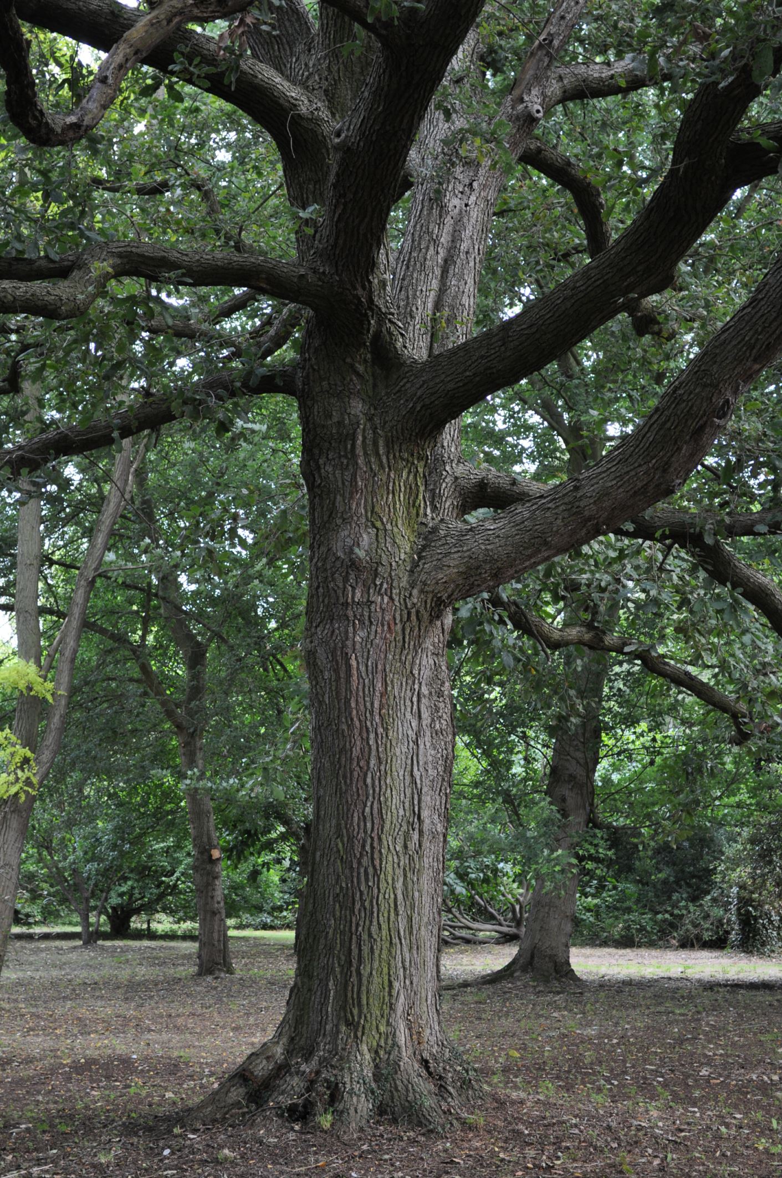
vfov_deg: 30.5
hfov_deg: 20.6
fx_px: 2156
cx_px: 391
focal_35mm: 66
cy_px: 589
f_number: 5.3
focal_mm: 44
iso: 500
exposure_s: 1/60
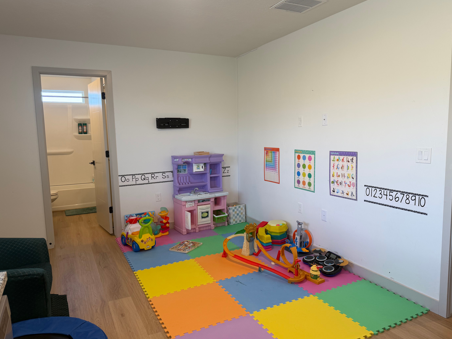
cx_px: 234
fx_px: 326
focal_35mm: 25
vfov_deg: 54.9
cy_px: 168
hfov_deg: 69.4
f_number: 1.78
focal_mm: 6.76
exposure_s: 1/120
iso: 80
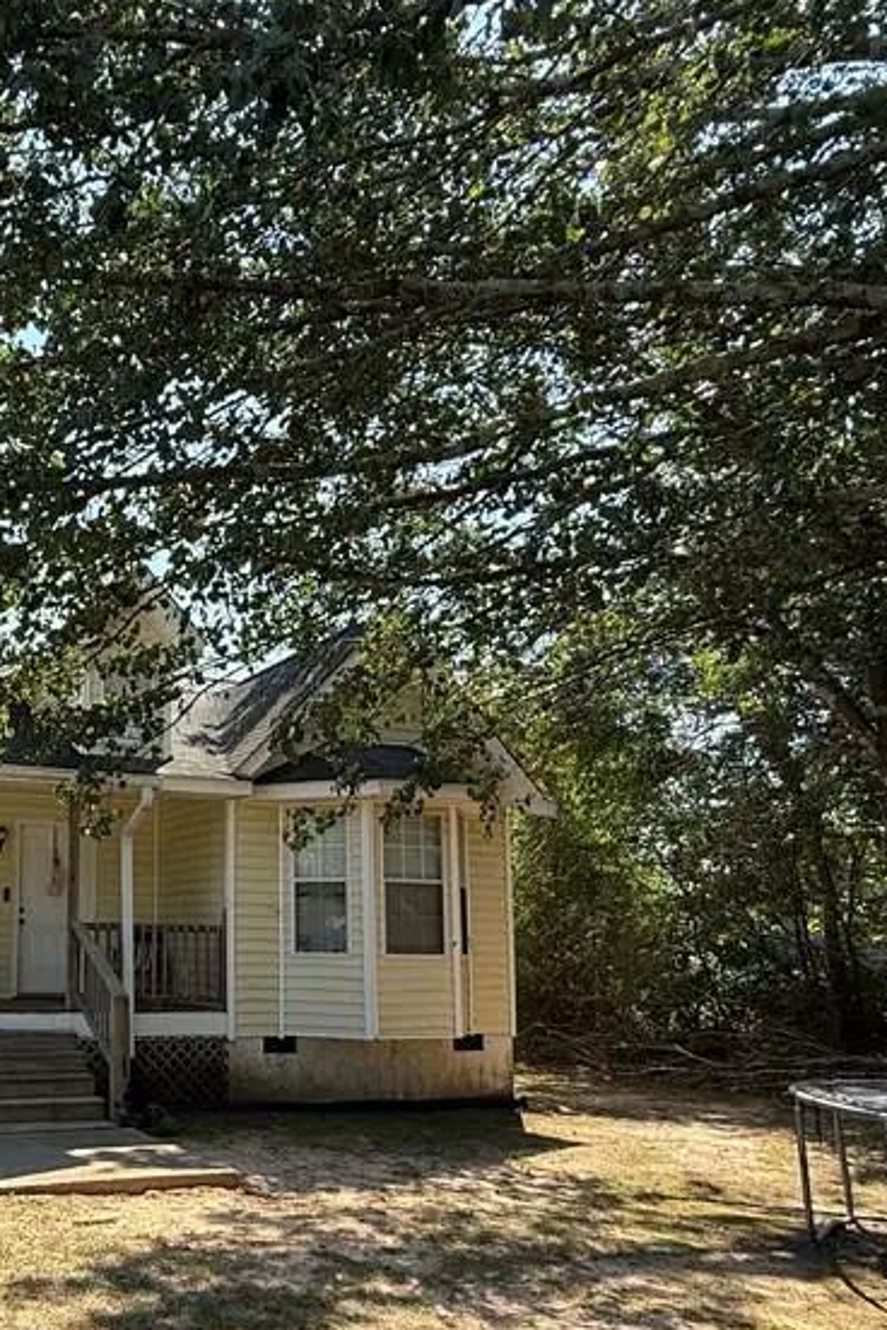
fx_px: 998
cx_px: 36
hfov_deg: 42.5
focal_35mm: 27
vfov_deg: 66.3
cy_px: 838
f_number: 2.2
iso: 64
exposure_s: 1/564
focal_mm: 2.22
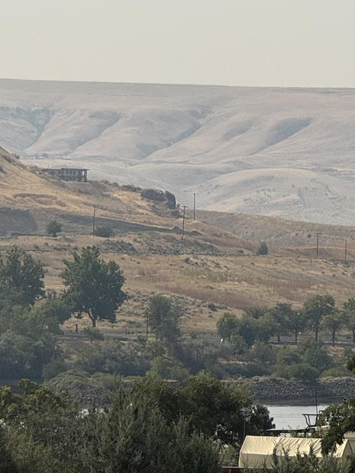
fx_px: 4127
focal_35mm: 302
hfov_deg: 4.9
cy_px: 495
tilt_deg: -3.1
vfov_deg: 6.5
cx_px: 280
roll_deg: -1.3
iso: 50
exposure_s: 1/2083
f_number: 2.8
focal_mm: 15.66
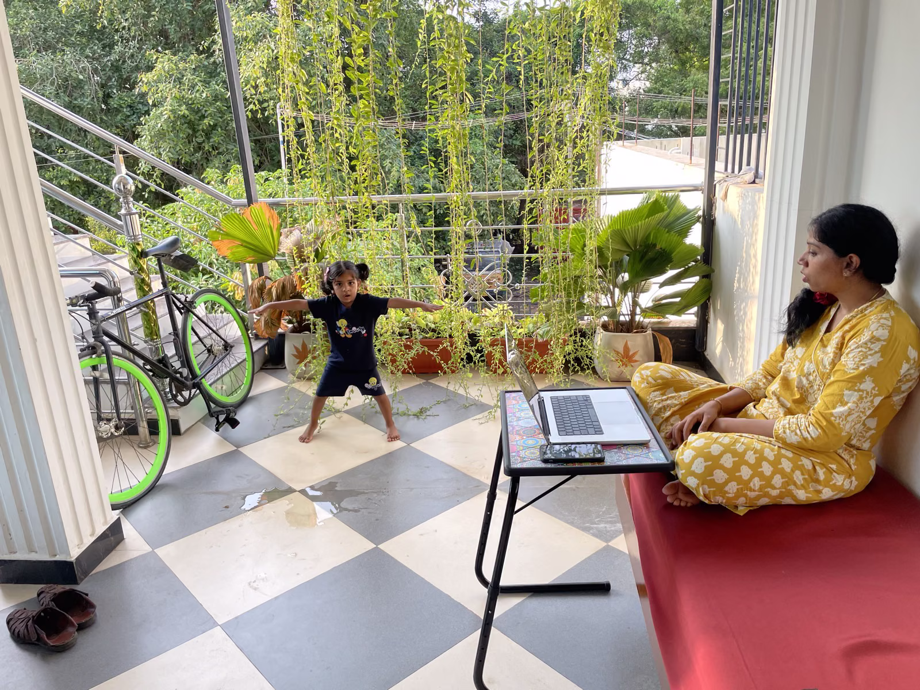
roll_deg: +2.7
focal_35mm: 26
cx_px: 460
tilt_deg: -15.3
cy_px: 345
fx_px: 691
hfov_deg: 67.3
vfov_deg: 53.1
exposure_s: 1/275
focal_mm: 4.2
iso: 32
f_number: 1.6
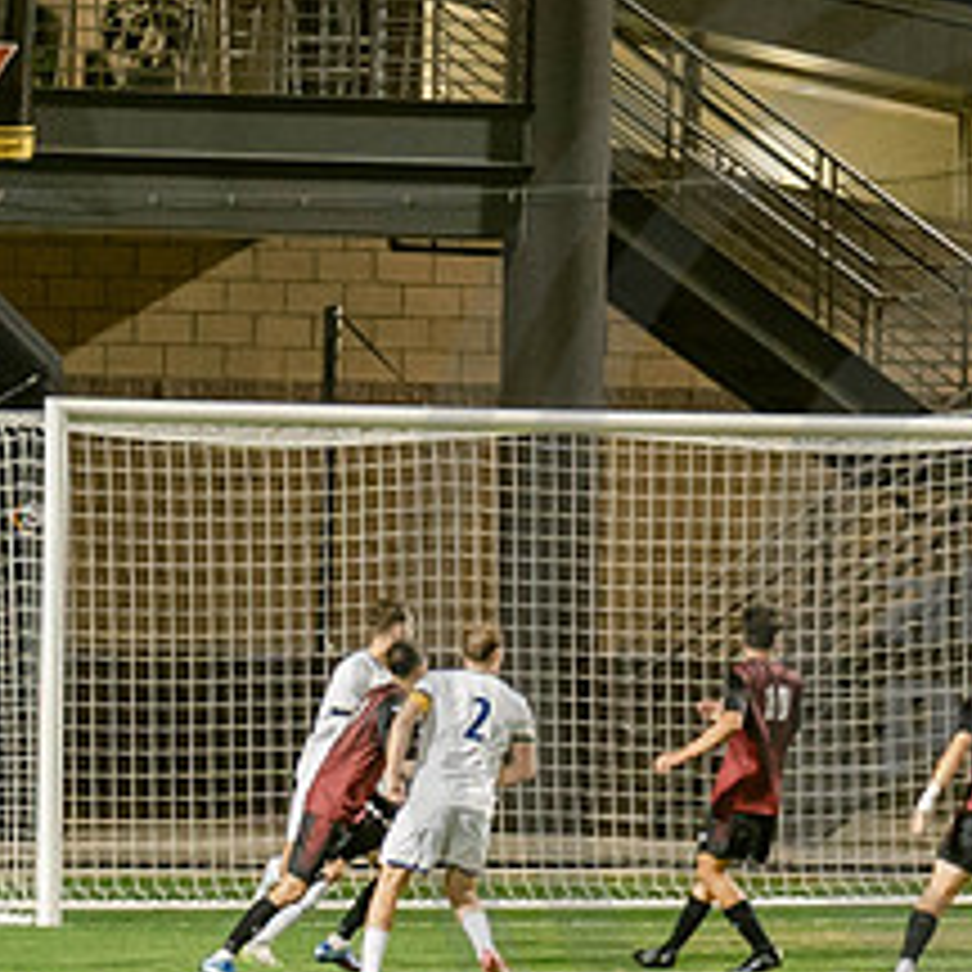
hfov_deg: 3.6
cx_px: -266
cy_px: 521
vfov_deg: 3.7
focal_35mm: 480
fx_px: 15249
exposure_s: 1/160
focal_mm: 70
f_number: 4
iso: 2000
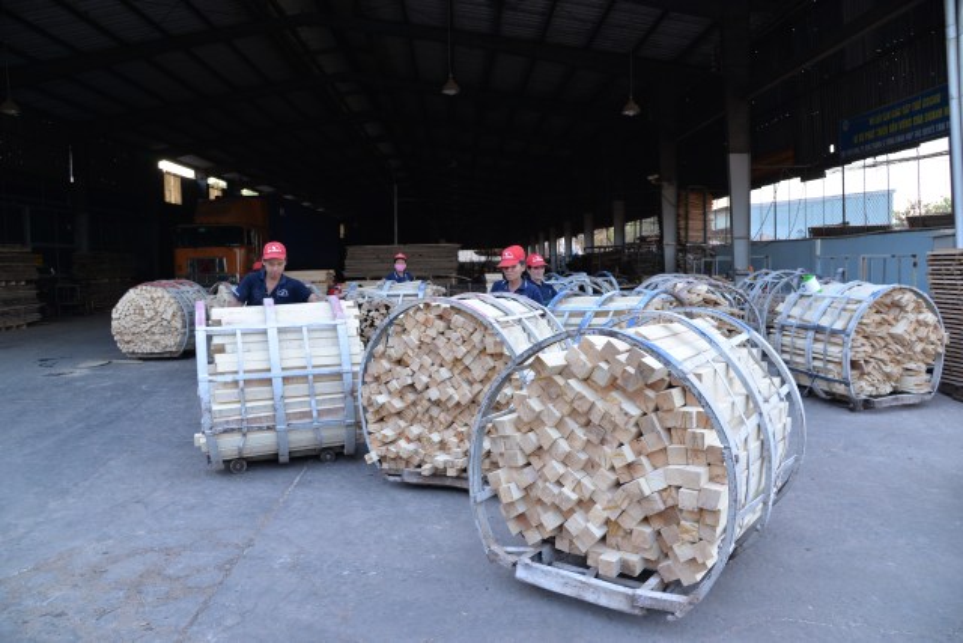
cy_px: 322
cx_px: 482
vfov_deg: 53.2
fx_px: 642
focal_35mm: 24
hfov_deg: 73.7
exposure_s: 1/125
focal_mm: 24
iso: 1000
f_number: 5.6
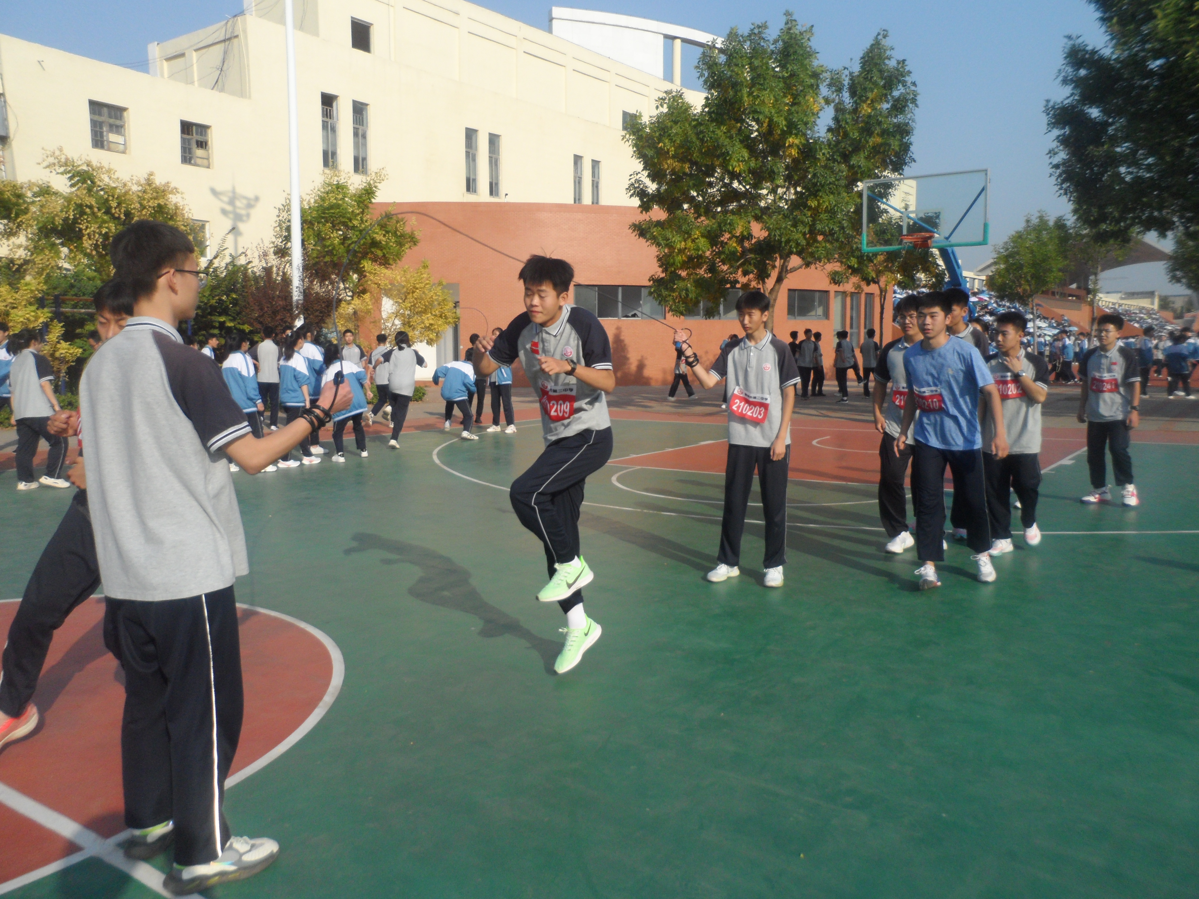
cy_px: 450
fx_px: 901
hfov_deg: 67.3
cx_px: 600
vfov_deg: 53.1
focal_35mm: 26
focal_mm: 4.9
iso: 80
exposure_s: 1/1000
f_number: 3.3
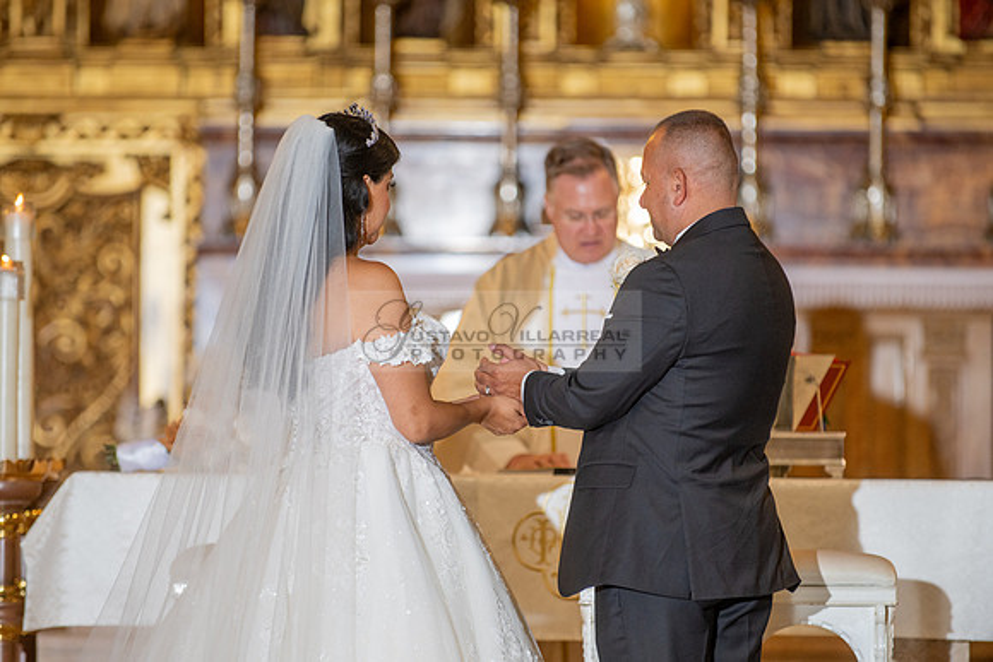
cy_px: 331
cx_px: 496
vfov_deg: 6.9
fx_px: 5518
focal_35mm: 200
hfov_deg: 10.3
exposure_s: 1/200
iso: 1000
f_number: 2.8
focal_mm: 200
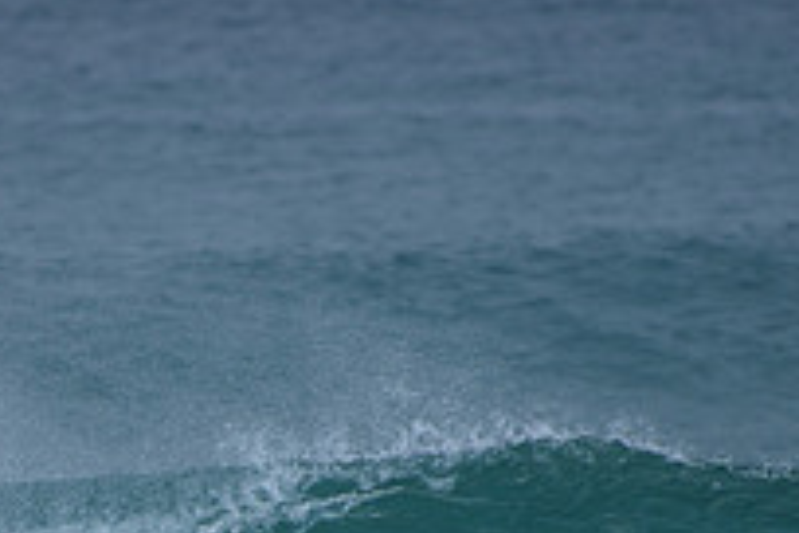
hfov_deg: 1.4
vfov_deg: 1.0
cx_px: 137
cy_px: 743
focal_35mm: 1443
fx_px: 32024
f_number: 5.6
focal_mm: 500
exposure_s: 1/800
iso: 180
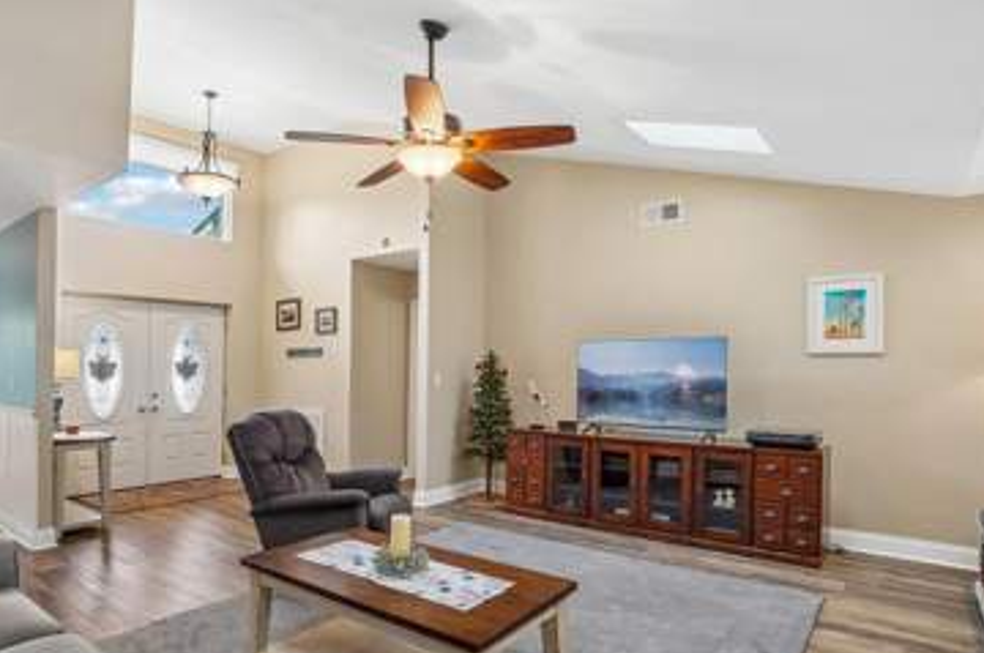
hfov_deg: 83.6
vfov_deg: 61.3
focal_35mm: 20
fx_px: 546
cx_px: 429
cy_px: 389
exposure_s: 1/30
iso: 1250
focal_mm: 10
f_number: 8
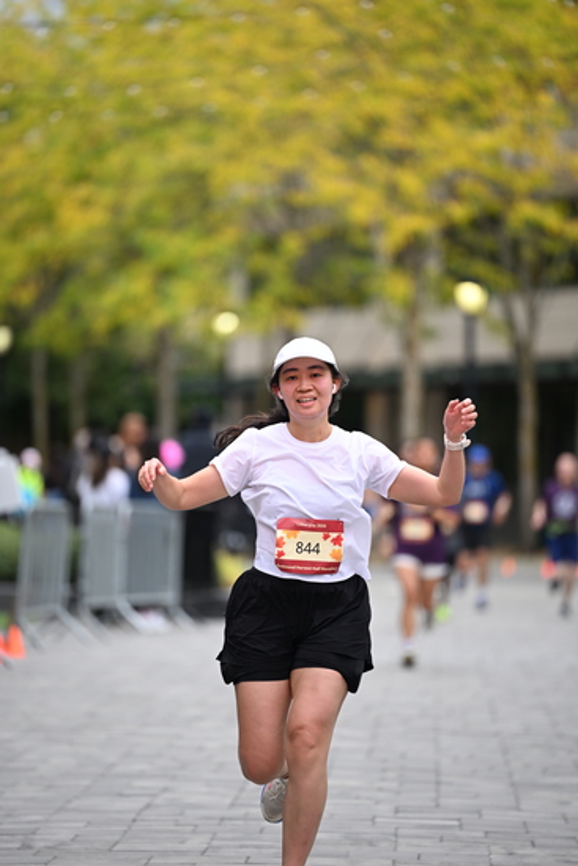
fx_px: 4813
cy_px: 433
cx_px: 289
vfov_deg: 10.3
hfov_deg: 6.9
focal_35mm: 200
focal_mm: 200
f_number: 2.8
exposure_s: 1/2000
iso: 640
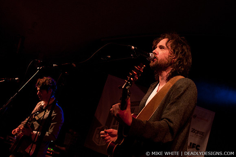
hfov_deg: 37.9
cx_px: 118
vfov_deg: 25.7
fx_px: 344
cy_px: 78
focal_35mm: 52
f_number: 2.8
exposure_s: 1/160
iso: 1250
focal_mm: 35
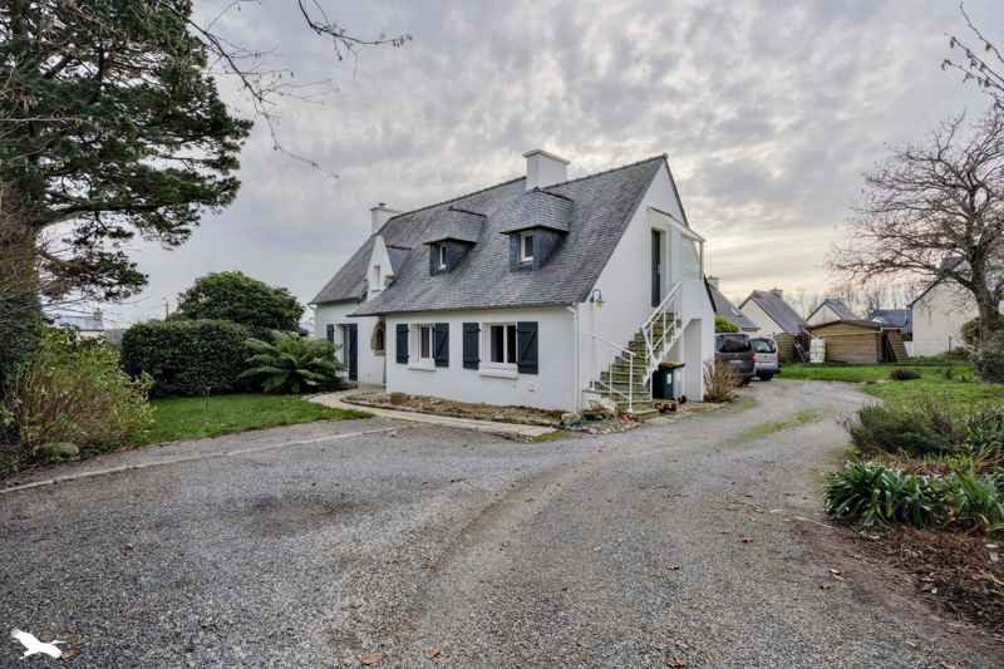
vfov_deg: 68.3
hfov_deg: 91.0
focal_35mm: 18
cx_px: 502
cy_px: 334
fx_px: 493
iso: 800
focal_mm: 17.7
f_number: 8
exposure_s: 1/2500
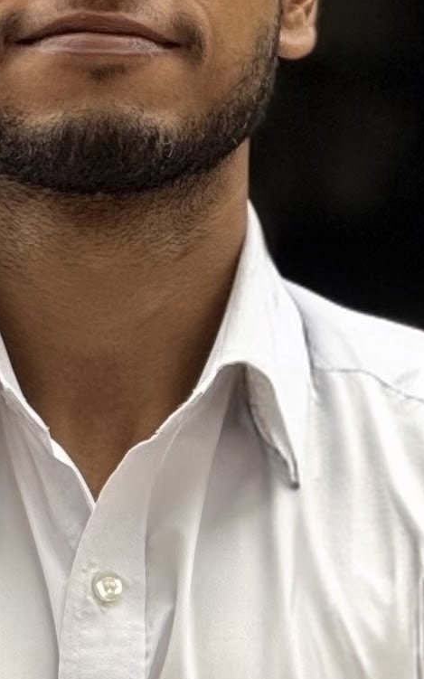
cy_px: 570
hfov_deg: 3.1
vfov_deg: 4.9
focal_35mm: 427
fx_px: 7899
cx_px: 99
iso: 50
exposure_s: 1/121
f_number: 2.8
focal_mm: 16.89
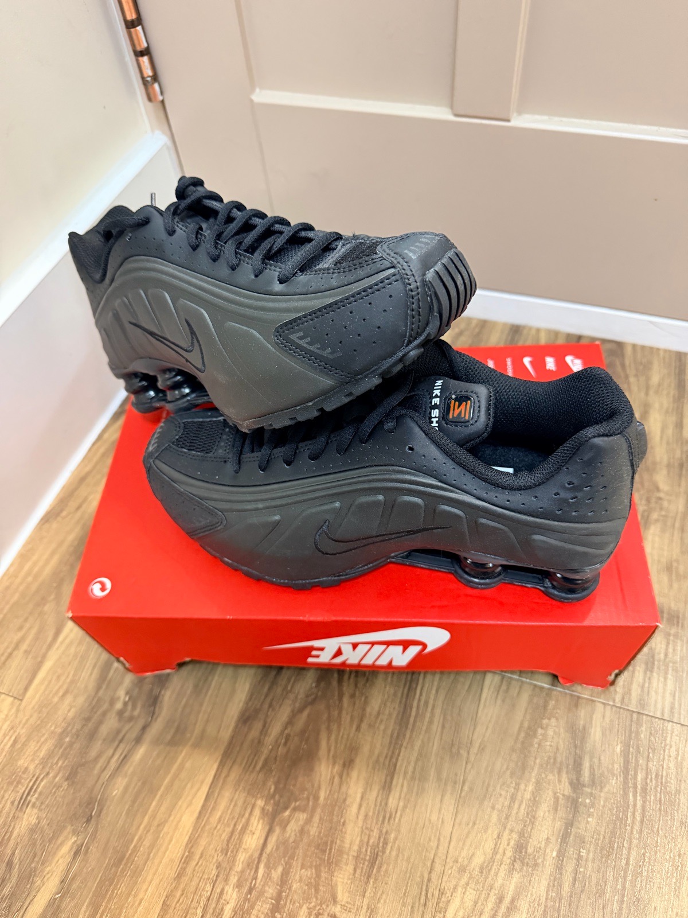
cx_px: 344
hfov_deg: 56.8
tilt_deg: -53.3
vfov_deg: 71.6
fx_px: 636
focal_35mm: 24
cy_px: 459
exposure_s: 1/60
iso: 800
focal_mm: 6.76
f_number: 1.78
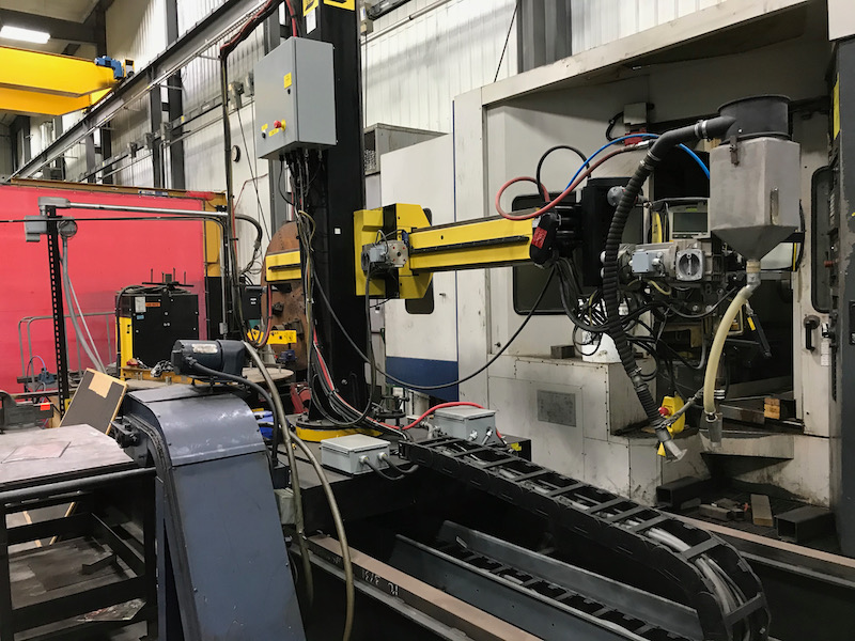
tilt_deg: -1.3
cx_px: 428
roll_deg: +1.4
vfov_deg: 49.7
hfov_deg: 63.4
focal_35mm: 28
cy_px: 320
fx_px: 692
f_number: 1.8
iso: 64
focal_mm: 3.99
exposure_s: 1/15
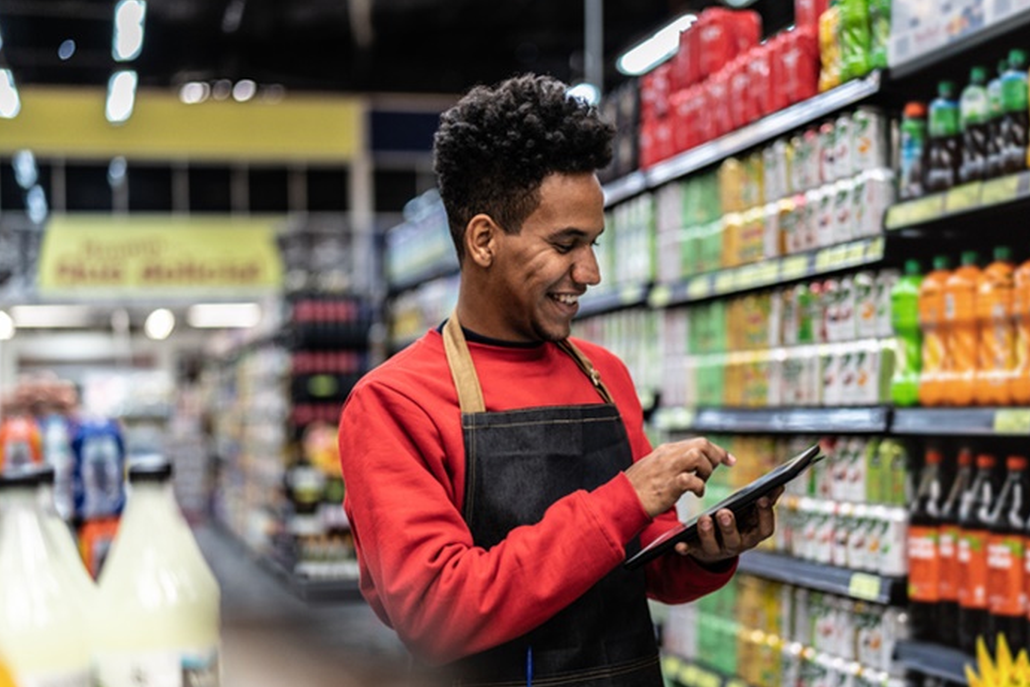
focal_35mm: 58
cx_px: 584
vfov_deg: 23.4
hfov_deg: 34.4
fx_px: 1659
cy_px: 360
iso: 800
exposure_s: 1/200
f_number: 1.4
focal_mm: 50
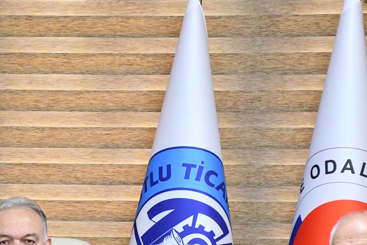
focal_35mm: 191
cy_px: 272
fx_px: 1948
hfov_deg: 10.7
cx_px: 10
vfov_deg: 7.2
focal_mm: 52
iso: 1100
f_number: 4.8
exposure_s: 1/60
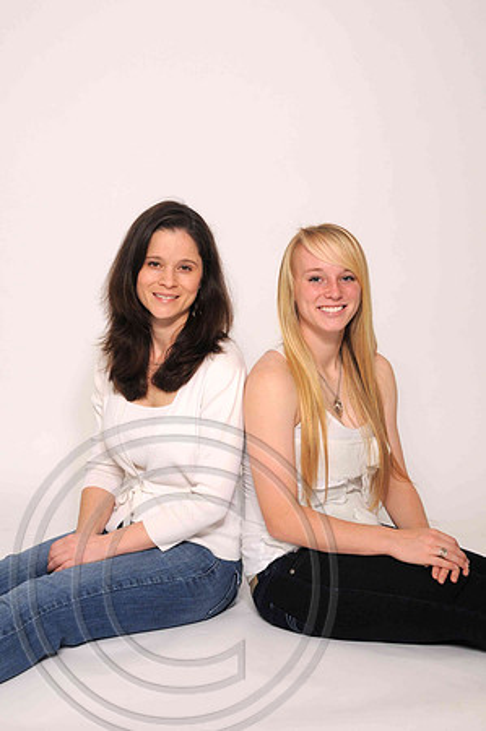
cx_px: 243
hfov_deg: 22.6
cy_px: 366
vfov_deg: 33.4
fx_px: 1218
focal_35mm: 60
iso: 200
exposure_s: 1/60
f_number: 9
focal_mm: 40
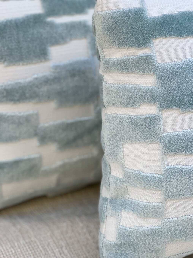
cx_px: 88
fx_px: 728
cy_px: 70
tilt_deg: -26.0
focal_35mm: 98
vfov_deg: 19.9
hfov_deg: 15.1
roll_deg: -1.9
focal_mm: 6
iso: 32
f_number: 2
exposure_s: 1/122
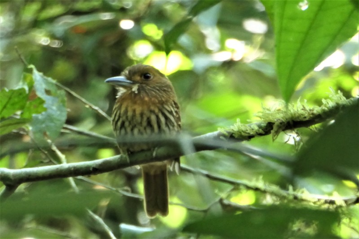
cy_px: 120
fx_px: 7178
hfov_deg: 2.9
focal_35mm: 720
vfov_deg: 1.9
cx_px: 180
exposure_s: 1/25
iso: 1600
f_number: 6.4
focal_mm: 132
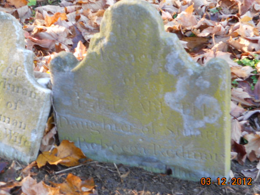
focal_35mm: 80
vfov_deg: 18.4
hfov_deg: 24.4
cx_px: 127
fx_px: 601
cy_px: 99
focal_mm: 13.5
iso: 80
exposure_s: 1/13
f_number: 5.8
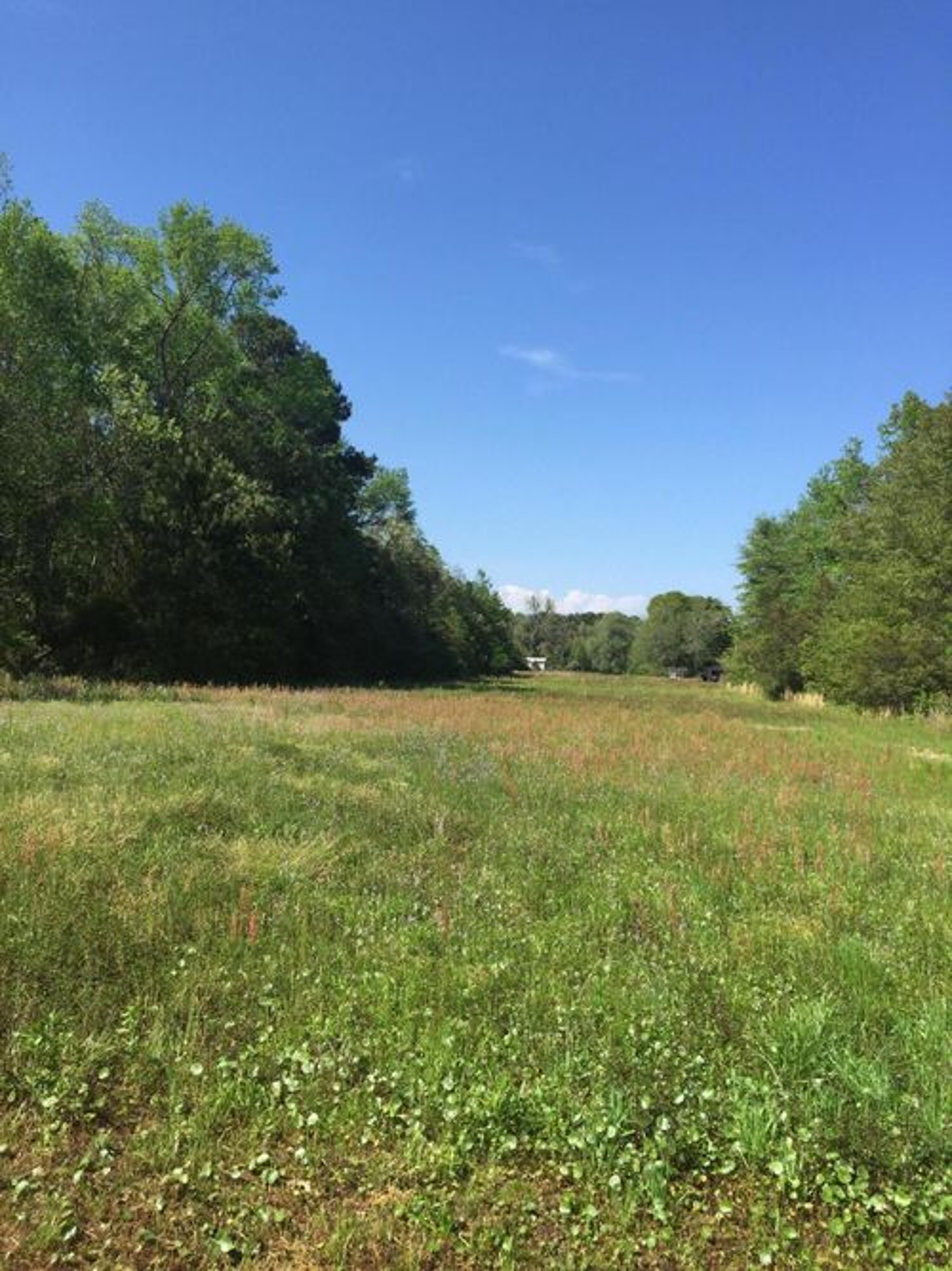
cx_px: 476
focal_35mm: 29
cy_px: 636
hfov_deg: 48.2
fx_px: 1064
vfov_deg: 61.7
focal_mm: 4.15
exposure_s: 1/1522
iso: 32
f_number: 2.2
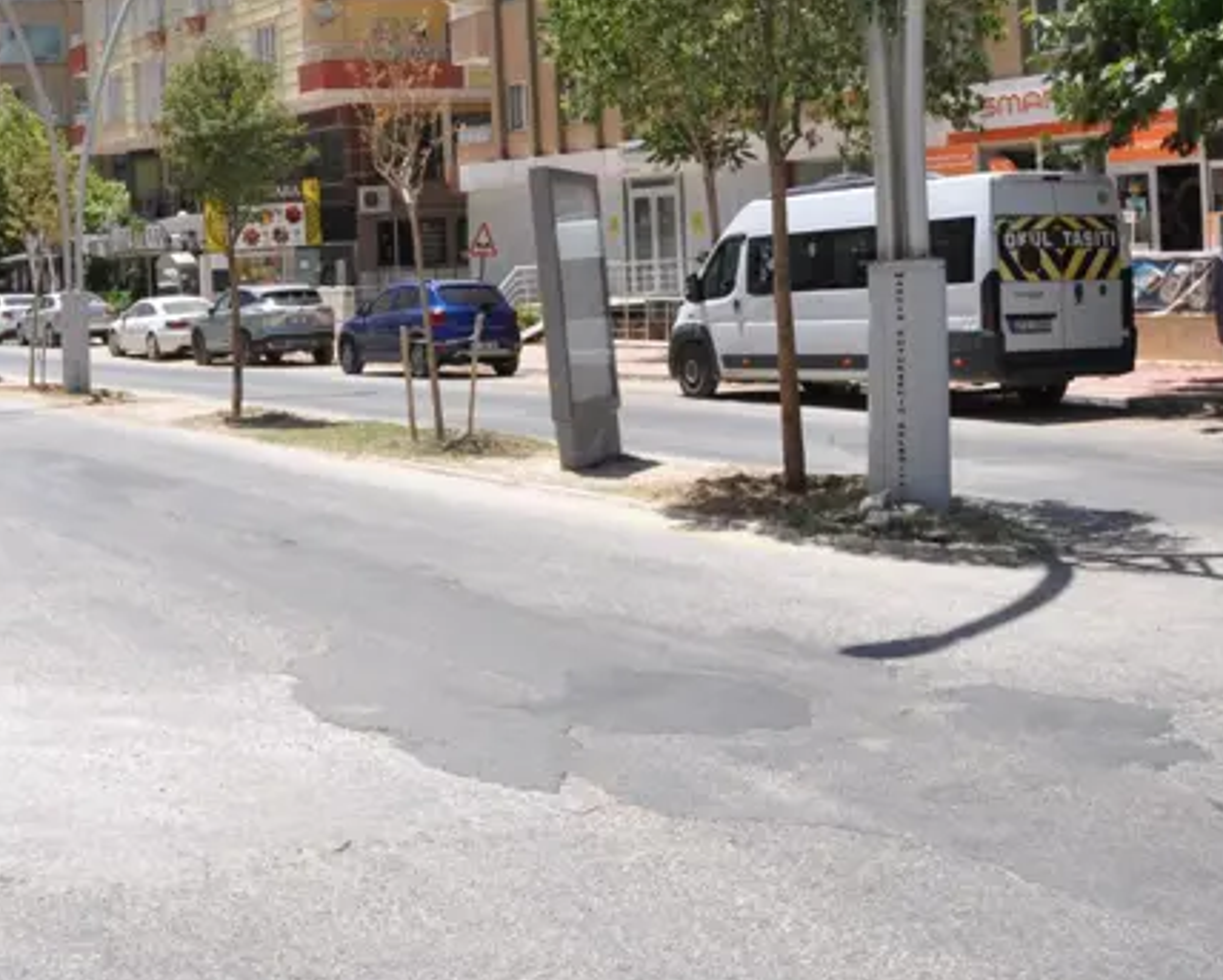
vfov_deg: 28.7
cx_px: 309
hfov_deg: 35.2
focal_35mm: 52
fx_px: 1883
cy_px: 234
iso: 200
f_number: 9
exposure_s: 1/320
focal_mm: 18
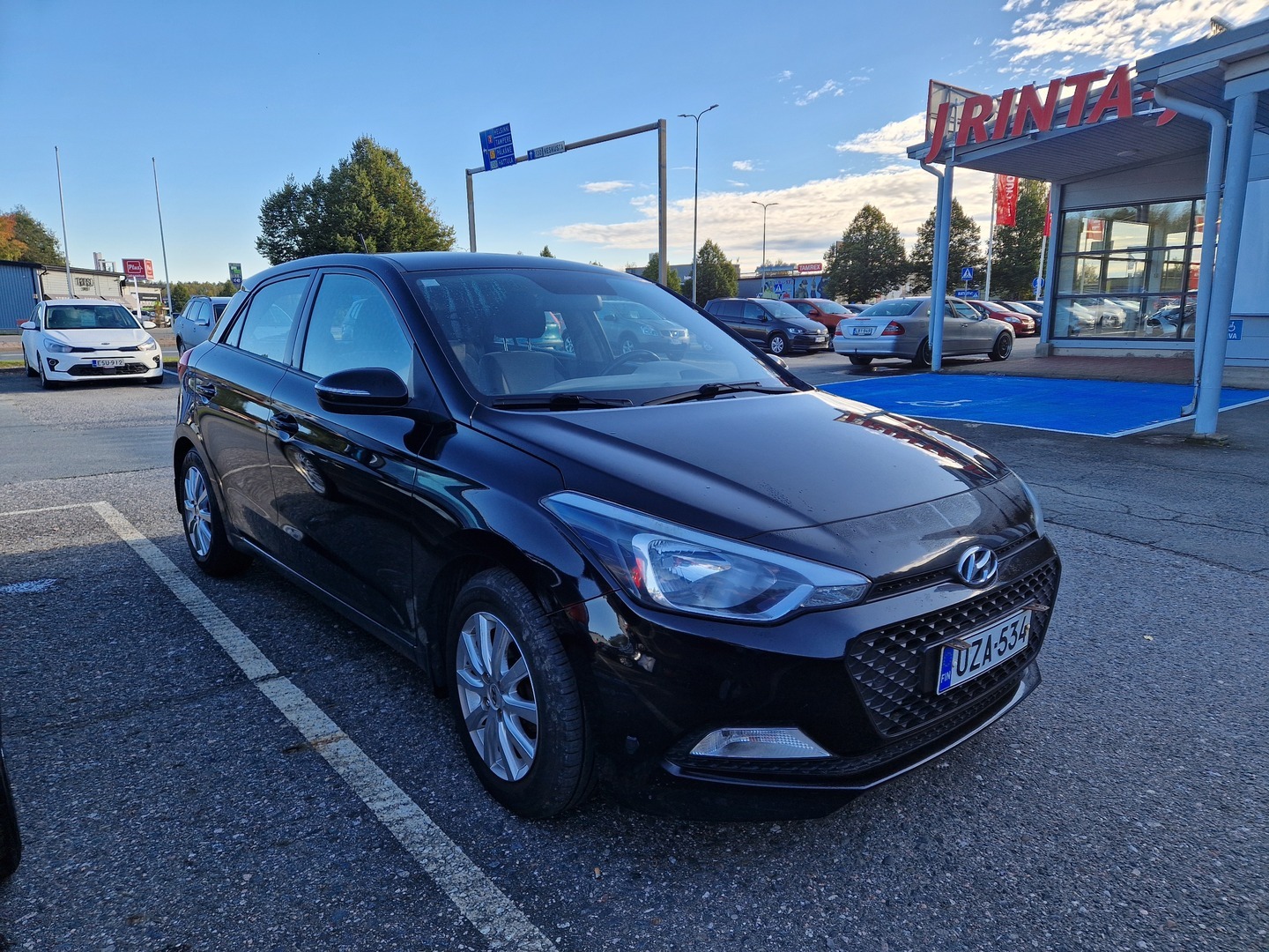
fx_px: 843
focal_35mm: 23
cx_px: 634
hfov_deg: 73.9
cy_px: 476
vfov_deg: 58.9
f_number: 1.8
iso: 50
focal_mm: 5.4
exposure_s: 1/536
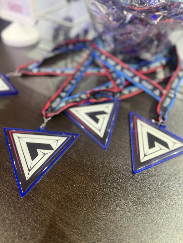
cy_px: 122
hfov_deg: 56.8
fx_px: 169
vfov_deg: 71.6
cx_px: 92
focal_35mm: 24
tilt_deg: -50.1
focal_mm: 6.76
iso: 250
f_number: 1.78
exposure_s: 1/50
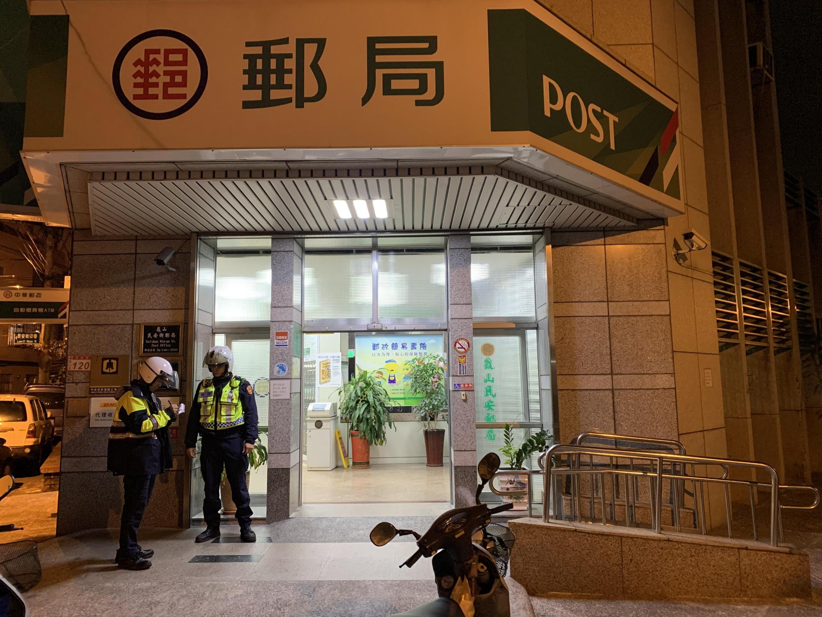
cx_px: 411
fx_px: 617
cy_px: 308
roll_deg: +0.5
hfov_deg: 67.3
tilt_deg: +6.8
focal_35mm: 26
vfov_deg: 53.1
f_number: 1.8
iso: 400
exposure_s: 1/40
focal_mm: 4.25
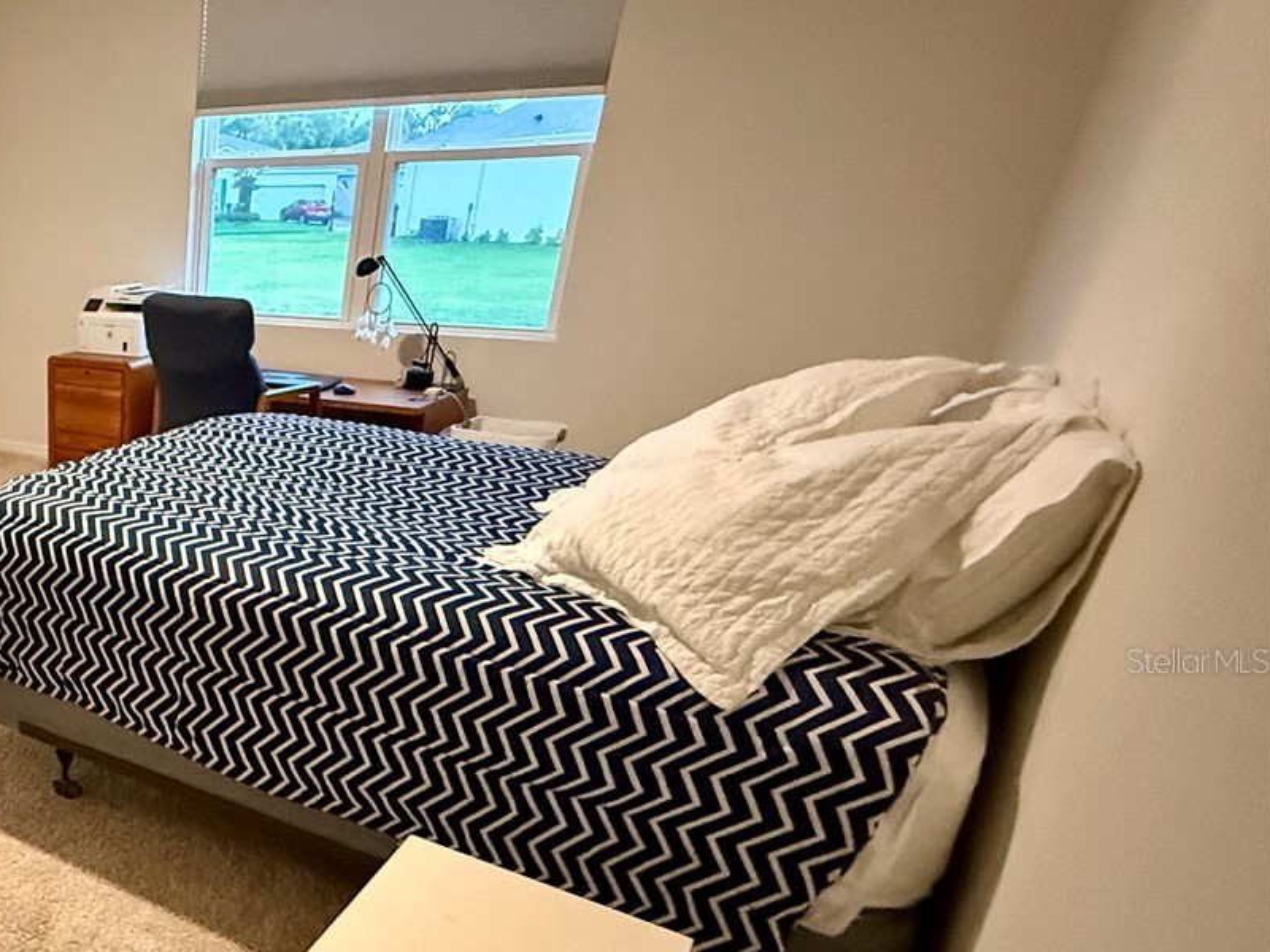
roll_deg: +1.2
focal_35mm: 28
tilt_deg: -24.1
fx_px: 1027
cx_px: 6
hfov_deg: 51.2
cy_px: 660
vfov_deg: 48.6
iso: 1250
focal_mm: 2.22
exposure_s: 1/60
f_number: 2.2
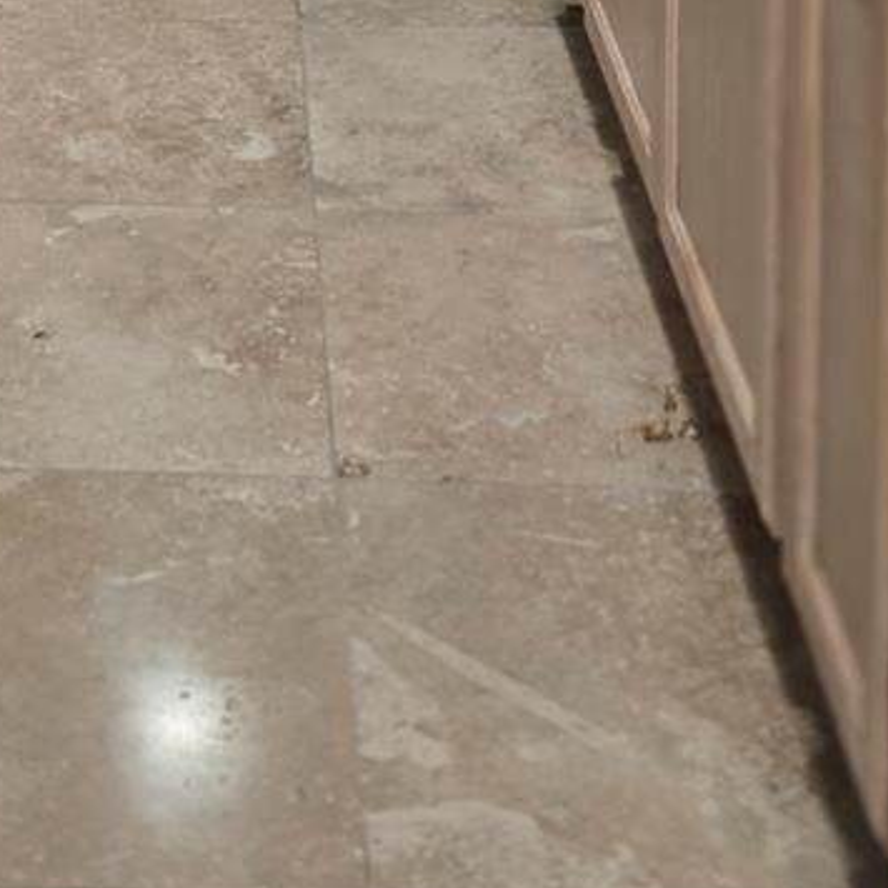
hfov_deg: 19.9
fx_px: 2496
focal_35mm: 86
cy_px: -768
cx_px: 129
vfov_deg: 16.5
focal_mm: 6.3
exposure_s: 1/120
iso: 320
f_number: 1.7
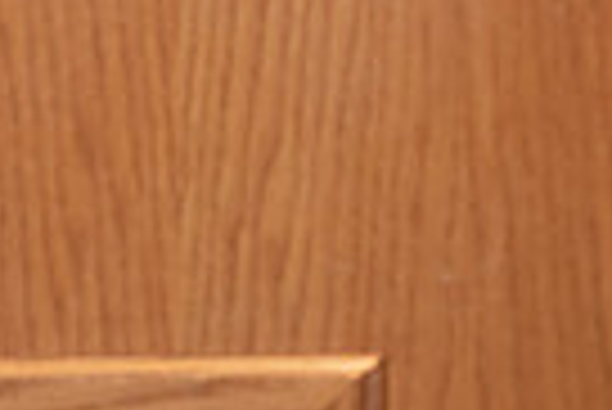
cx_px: 279
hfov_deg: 2.5
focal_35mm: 833
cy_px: -259
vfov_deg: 1.7
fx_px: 14176
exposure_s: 1/200
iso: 1600
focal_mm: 195
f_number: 3.2
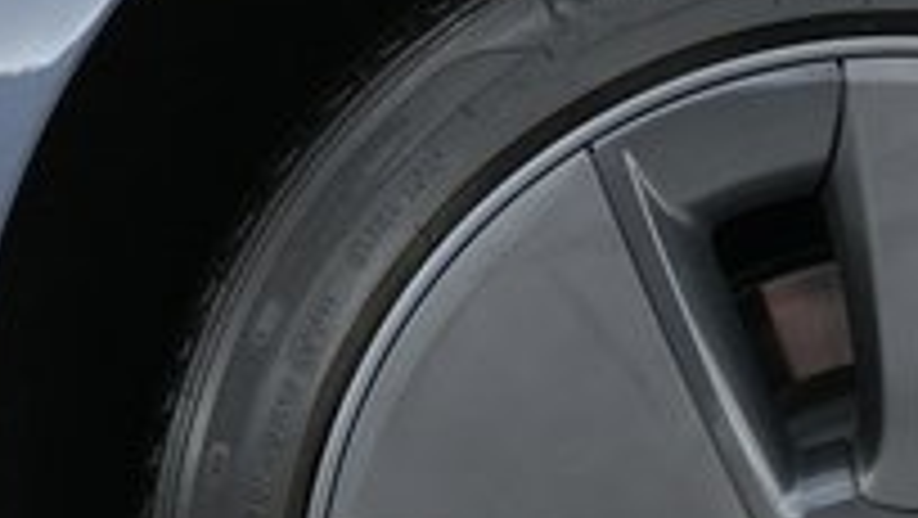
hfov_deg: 25.3
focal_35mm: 79
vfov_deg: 14.9
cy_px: 604
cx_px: 954
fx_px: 1924
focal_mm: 24
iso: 6400
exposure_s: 1/160
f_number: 2.8
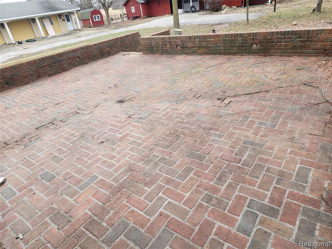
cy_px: 124
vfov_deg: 58.9
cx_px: 166
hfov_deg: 73.9
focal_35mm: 23
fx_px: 221
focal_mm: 6.4
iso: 64
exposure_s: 1/180
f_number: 1.8
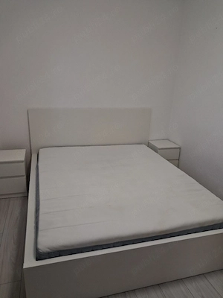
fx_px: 232
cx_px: 112
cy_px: 149
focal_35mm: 27
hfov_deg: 51.4
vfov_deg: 65.3
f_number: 1.8
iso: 200
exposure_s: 1/100
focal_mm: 4
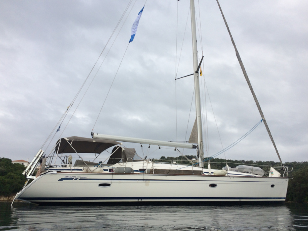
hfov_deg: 61.7
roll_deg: -0.8
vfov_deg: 48.2
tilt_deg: +22.7
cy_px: 116
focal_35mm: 29
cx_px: 154
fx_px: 258
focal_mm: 4.15
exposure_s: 1/283
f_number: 2.2
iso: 32
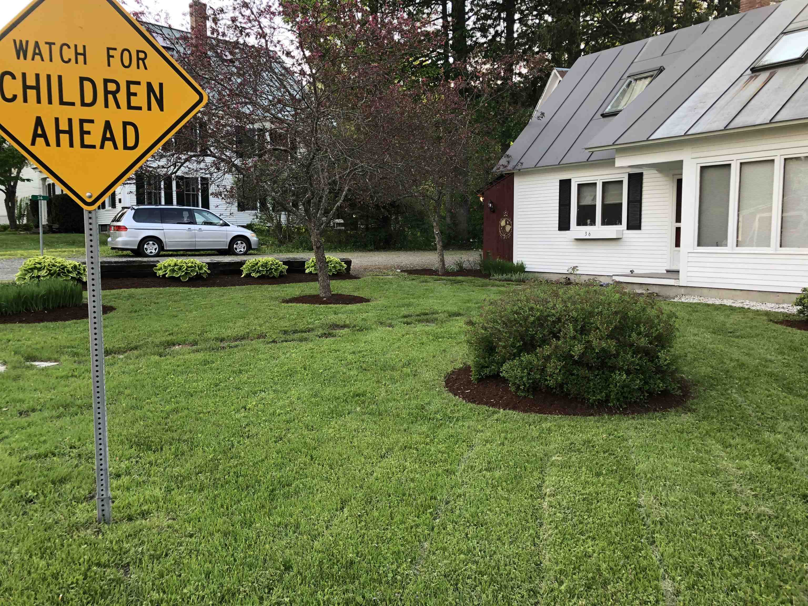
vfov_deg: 49.7
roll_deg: -0.8
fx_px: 654
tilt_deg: -5.7
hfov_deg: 63.4
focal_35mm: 28
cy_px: 303
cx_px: 404
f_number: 1.8
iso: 32
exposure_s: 1/120
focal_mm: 3.99
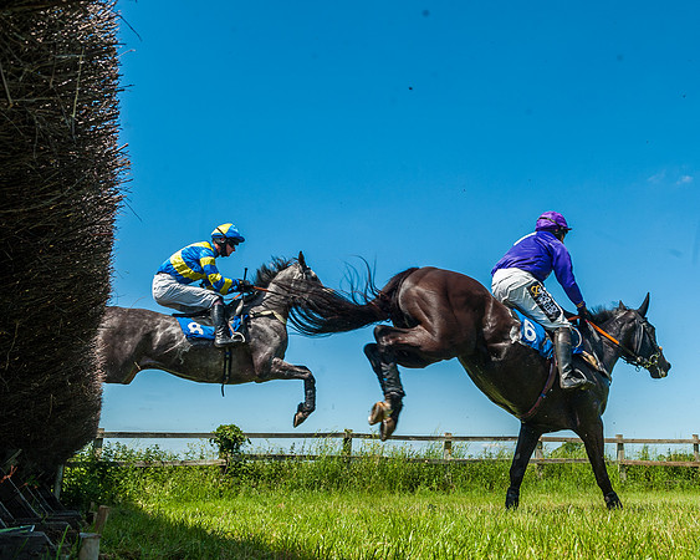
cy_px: 277
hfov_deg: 49.2
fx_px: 752
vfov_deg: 40.8
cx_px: 459
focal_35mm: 36
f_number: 8
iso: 400
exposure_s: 1/1000
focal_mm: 29
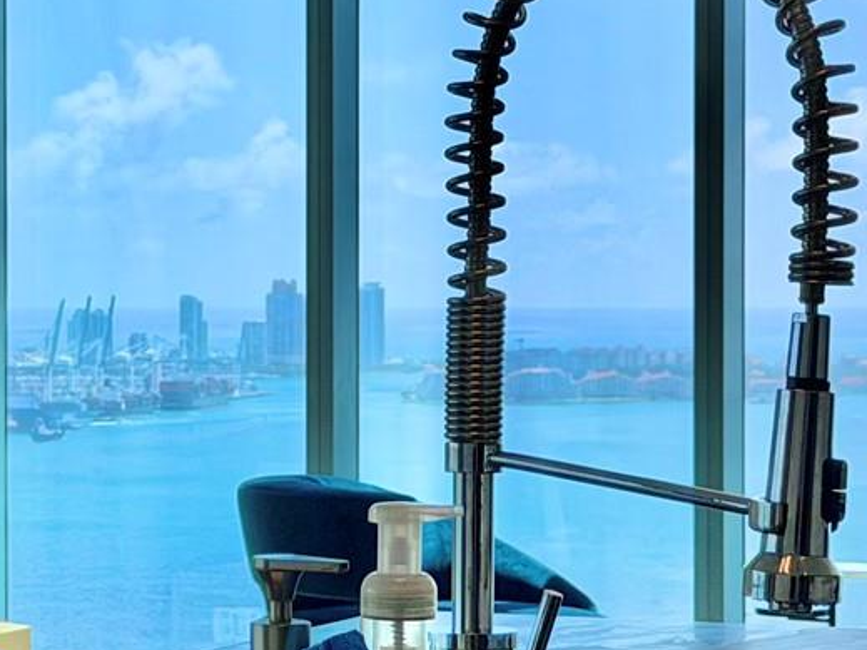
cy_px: 297
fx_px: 3706
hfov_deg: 13.3
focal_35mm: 148
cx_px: 227
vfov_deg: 10.0
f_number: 1.78
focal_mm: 6.76
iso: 64
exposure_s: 1/2415
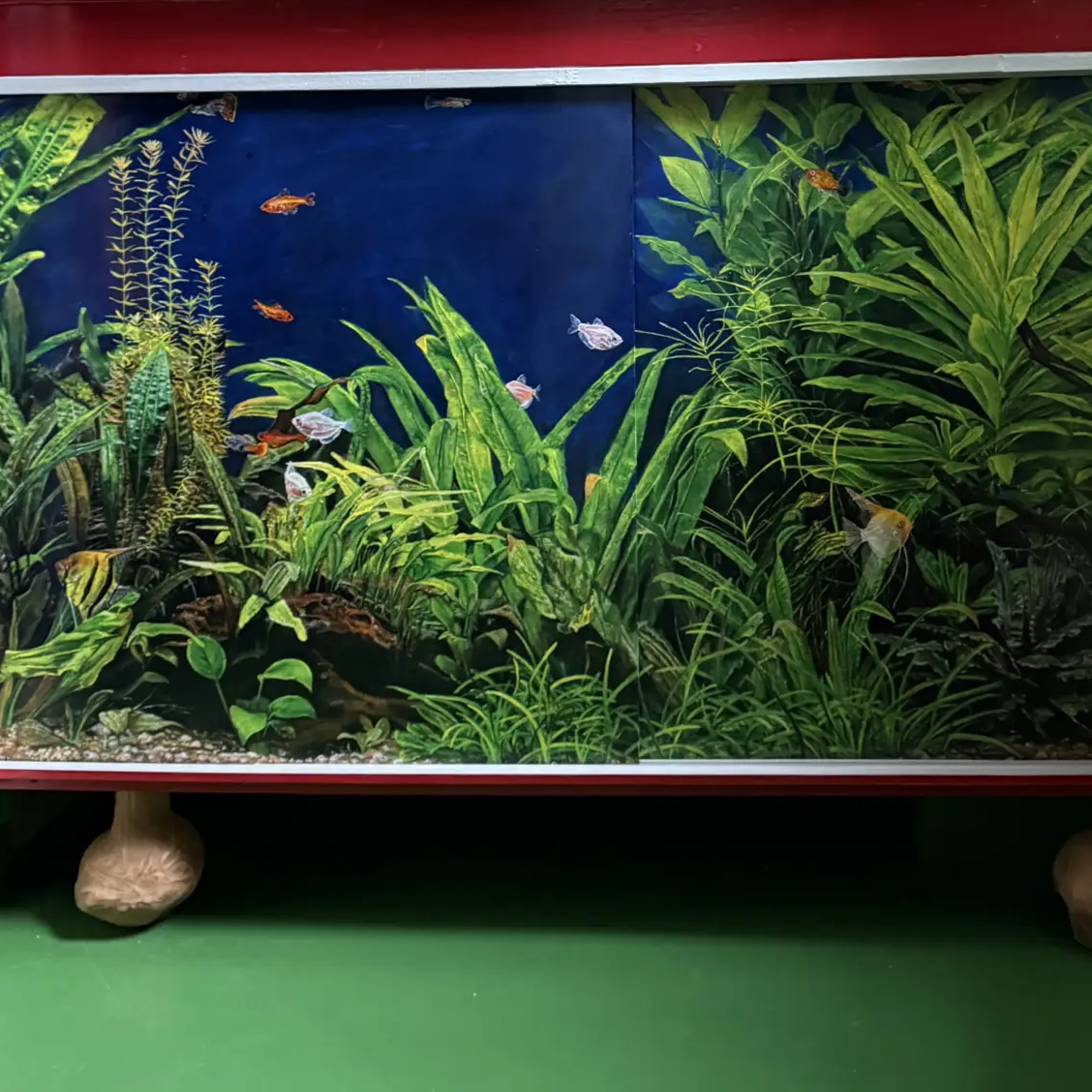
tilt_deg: +0.2
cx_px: 673
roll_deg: +0.7
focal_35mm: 47
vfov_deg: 35.0
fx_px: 1677
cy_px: 227
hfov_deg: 35.9
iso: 1000
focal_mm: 6.76
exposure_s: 1/36
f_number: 1.78
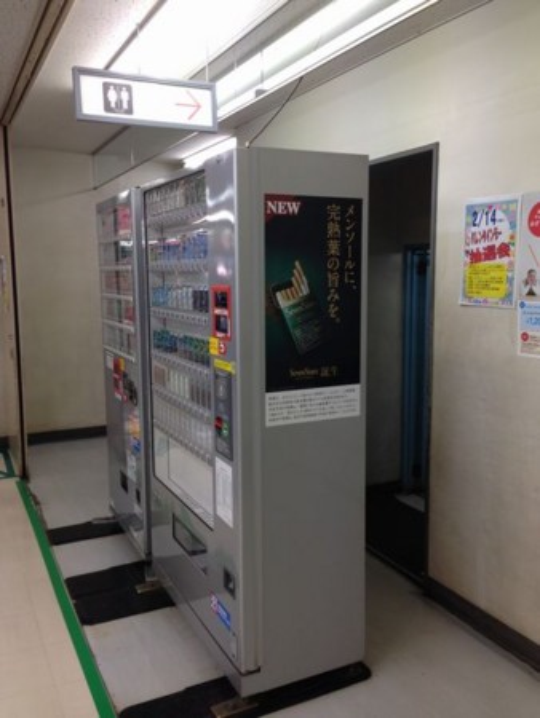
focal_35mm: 33
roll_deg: -0.1
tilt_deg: -4.4
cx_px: 270
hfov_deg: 43.0
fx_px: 686
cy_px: 359
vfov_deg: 55.3
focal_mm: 4.12
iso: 50
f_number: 2.4
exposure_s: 1/40
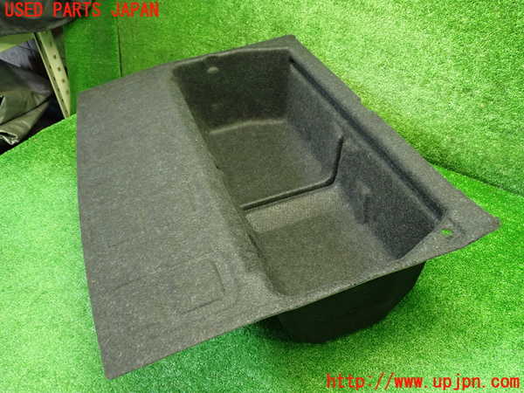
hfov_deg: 60.0
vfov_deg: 46.8
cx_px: 262
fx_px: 454
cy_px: 196
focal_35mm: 30
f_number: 2.3
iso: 500
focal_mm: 5.4
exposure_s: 1/30
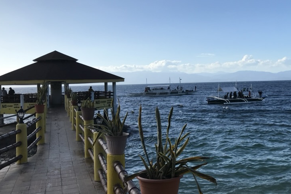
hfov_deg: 47.1
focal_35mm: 41
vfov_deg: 32.6
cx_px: 175
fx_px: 331
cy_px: 83
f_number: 1.8
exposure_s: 1/3300
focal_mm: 3.99
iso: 20
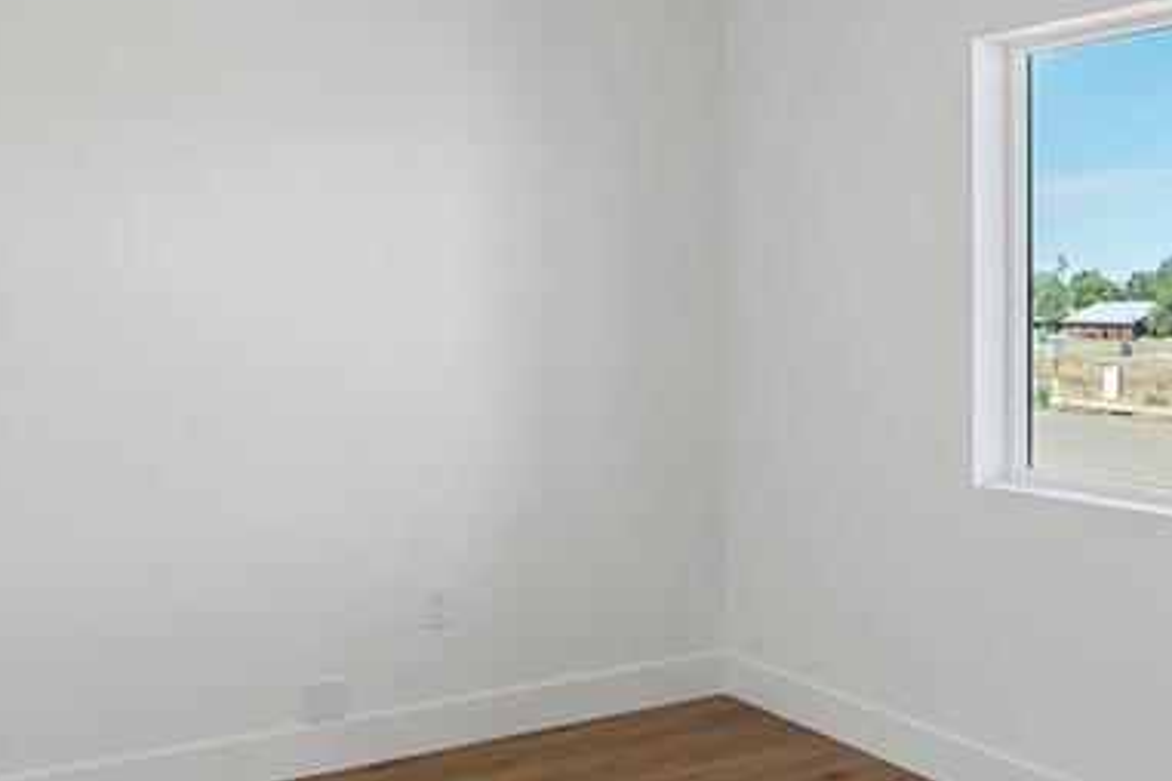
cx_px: 738
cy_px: 307
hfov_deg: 45.0
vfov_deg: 31.1
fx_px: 1400
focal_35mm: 43
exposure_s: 1/200
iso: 400
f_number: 8
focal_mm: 16
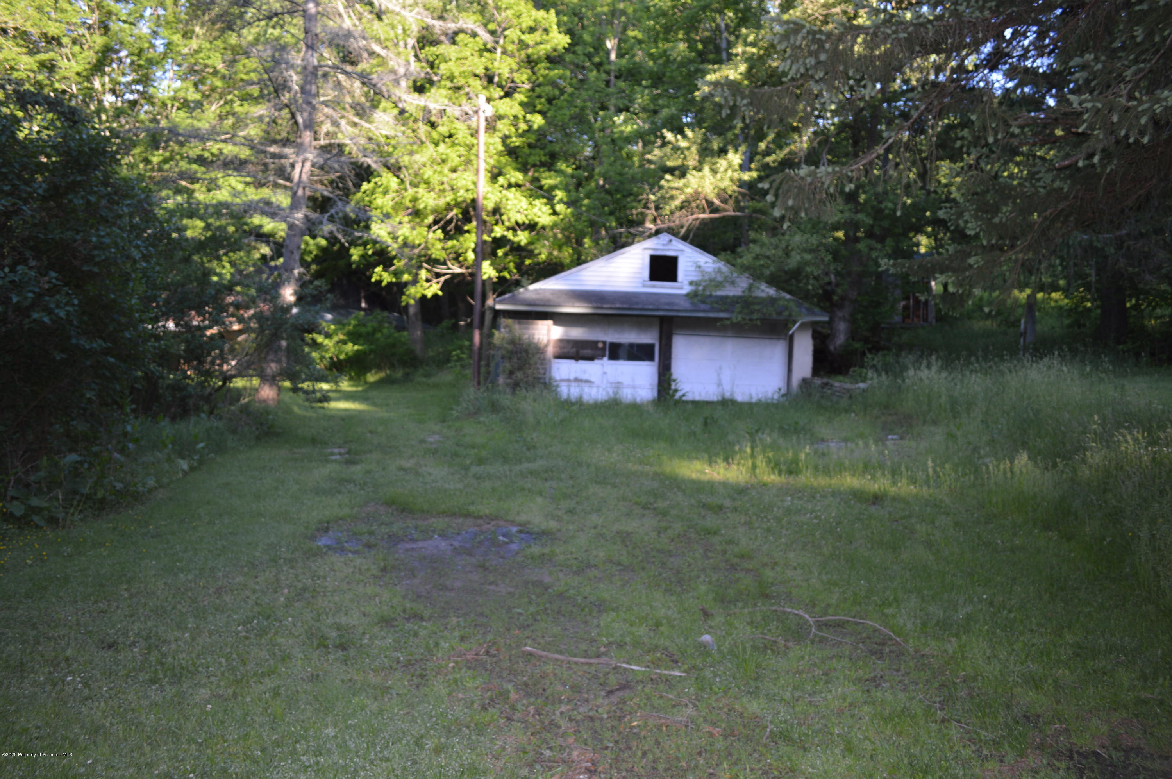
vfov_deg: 47.8
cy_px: 390
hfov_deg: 67.4
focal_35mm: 27
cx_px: 586
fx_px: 878
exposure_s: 1/200
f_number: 3.5
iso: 200
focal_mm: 18
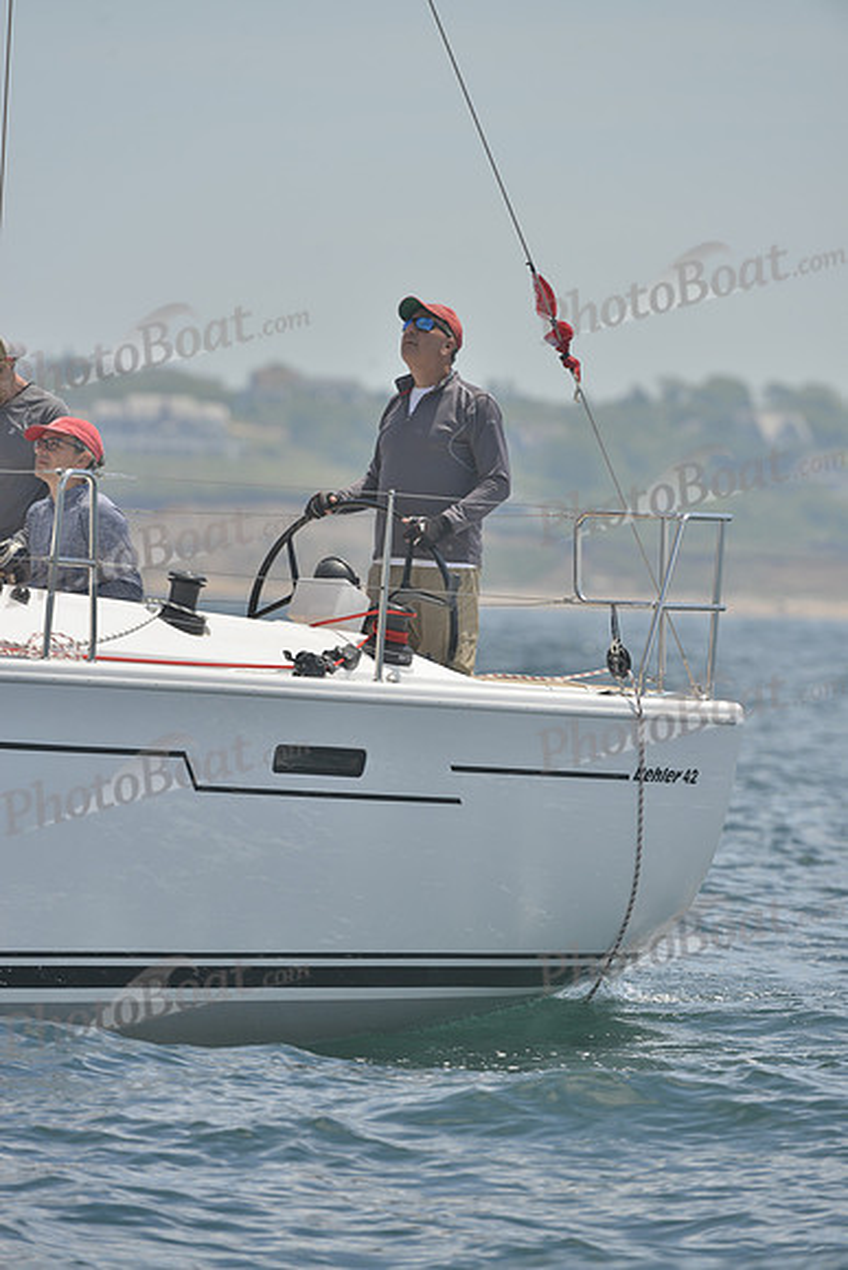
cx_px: 424
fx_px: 10946
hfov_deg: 4.4
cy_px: 635
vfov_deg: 6.6
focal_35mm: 310
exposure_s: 1/800
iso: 280
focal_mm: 310
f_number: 9
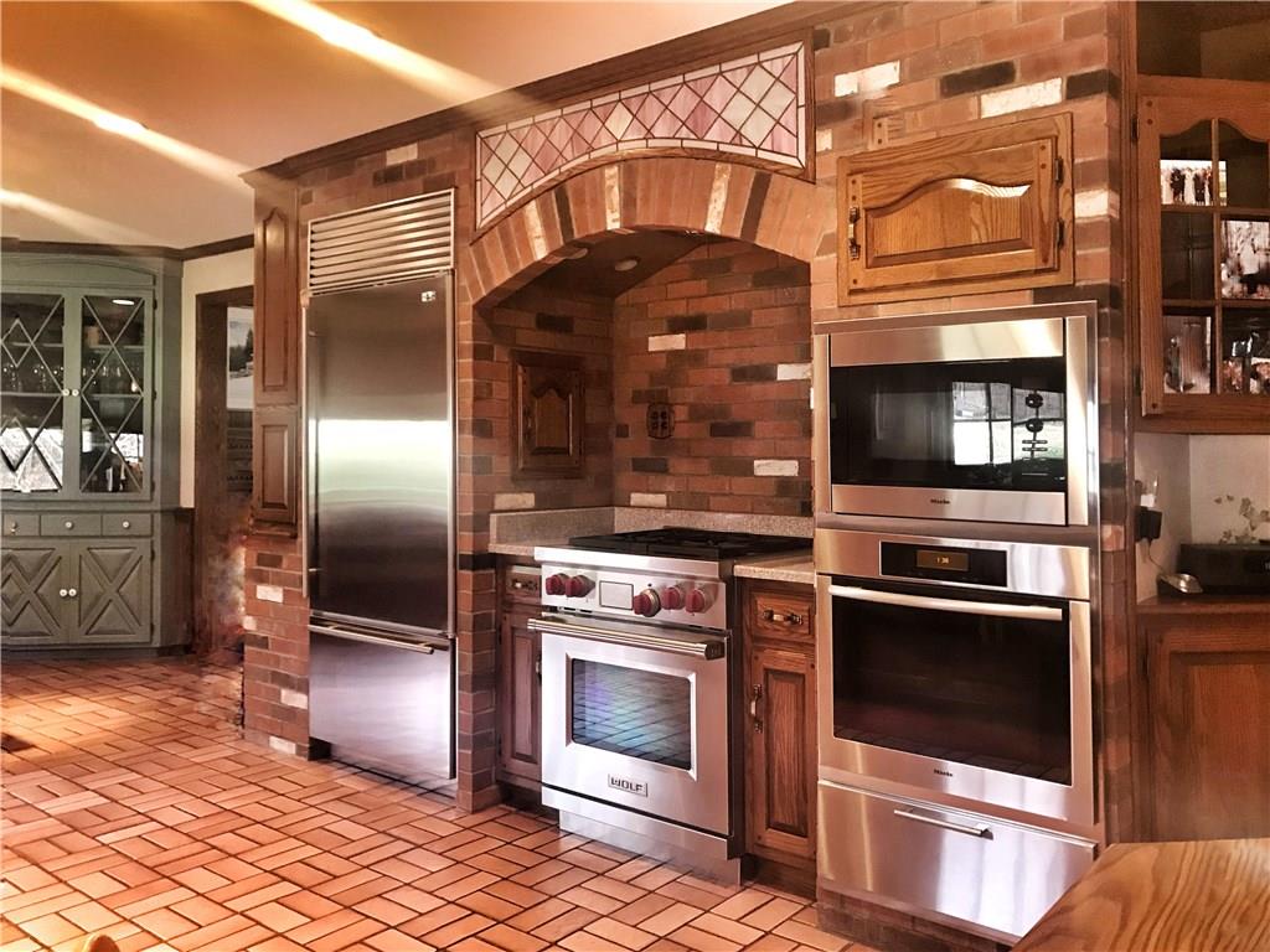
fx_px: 1027
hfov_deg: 63.4
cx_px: 635
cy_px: 476
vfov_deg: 49.7
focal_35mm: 28
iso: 64
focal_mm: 3.99
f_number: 1.8
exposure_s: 1/15
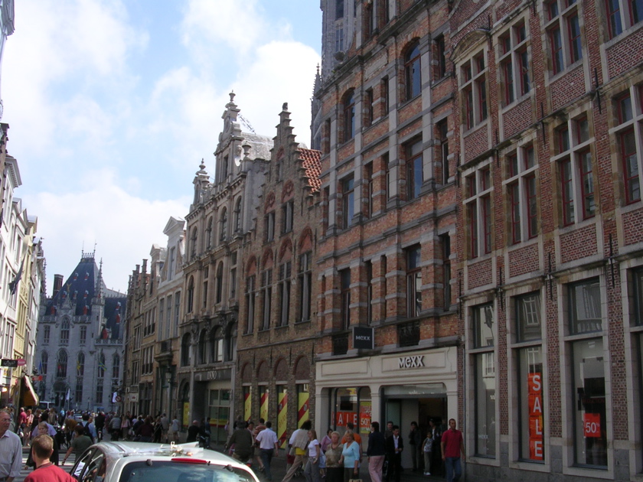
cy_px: 241
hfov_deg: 49.0
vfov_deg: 37.7
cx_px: 322
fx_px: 706
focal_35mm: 38
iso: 50
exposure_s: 1/230
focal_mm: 5.8
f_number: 5.6
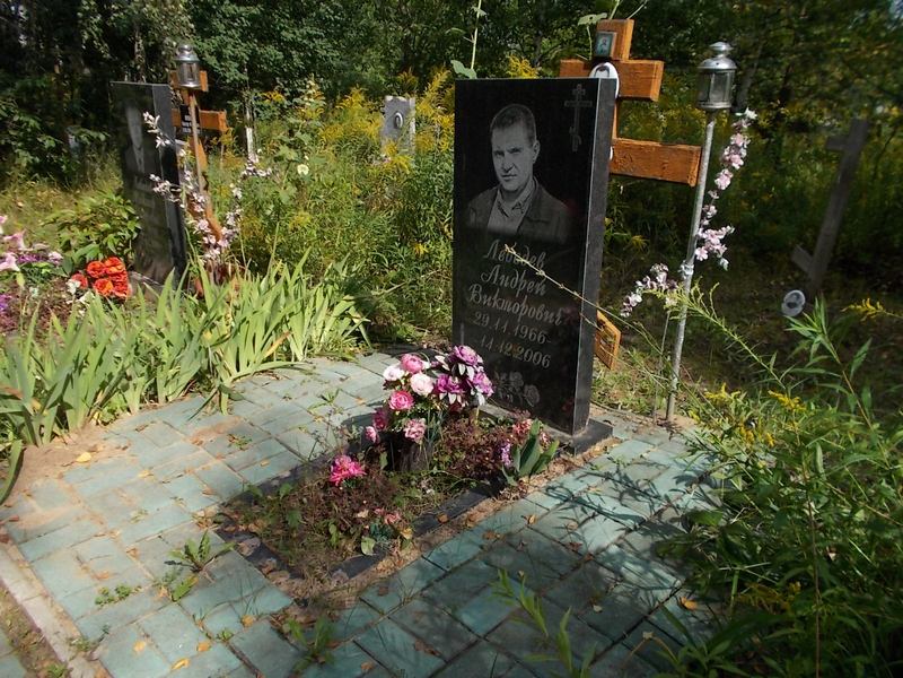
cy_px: 339
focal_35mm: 26
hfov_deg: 67.3
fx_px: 678
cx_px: 452
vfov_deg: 53.1
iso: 80
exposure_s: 1/125
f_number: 8
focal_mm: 4.6
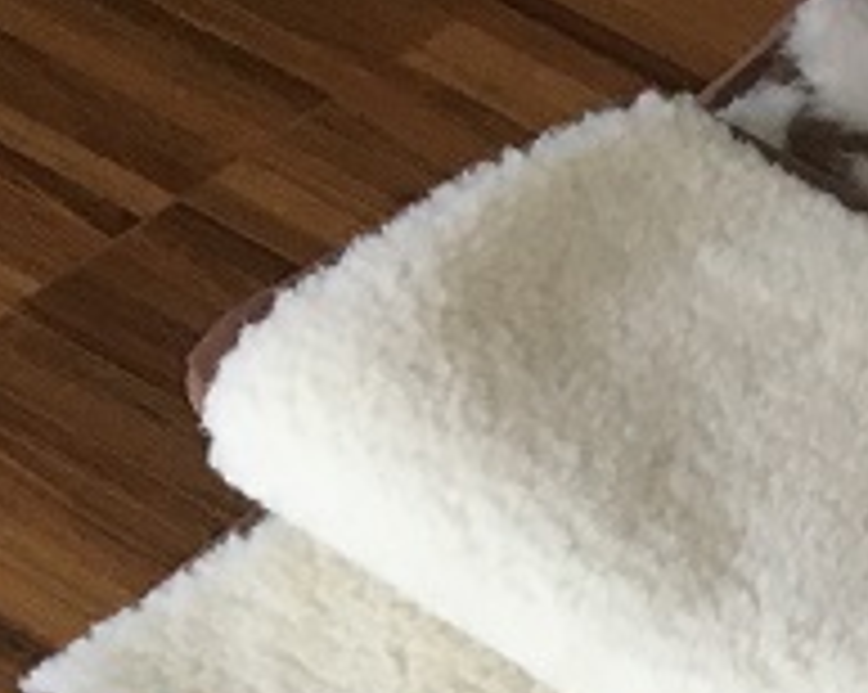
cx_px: 2154
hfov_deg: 10.9
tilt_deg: -53.9
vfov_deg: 9.7
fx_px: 3773
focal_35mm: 147
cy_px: 1440
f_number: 2.2
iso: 125
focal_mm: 4.15
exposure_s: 1/33
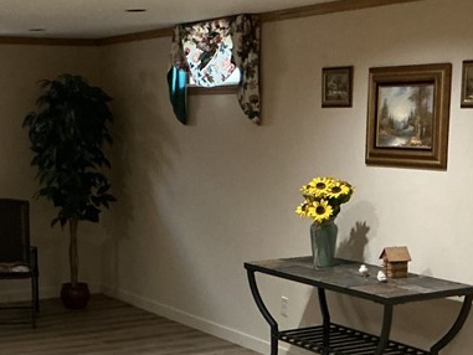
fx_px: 1066
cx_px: 133
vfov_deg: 18.7
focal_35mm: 78
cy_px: 305
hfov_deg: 24.8
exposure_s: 1/30
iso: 250
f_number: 1.8
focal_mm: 3
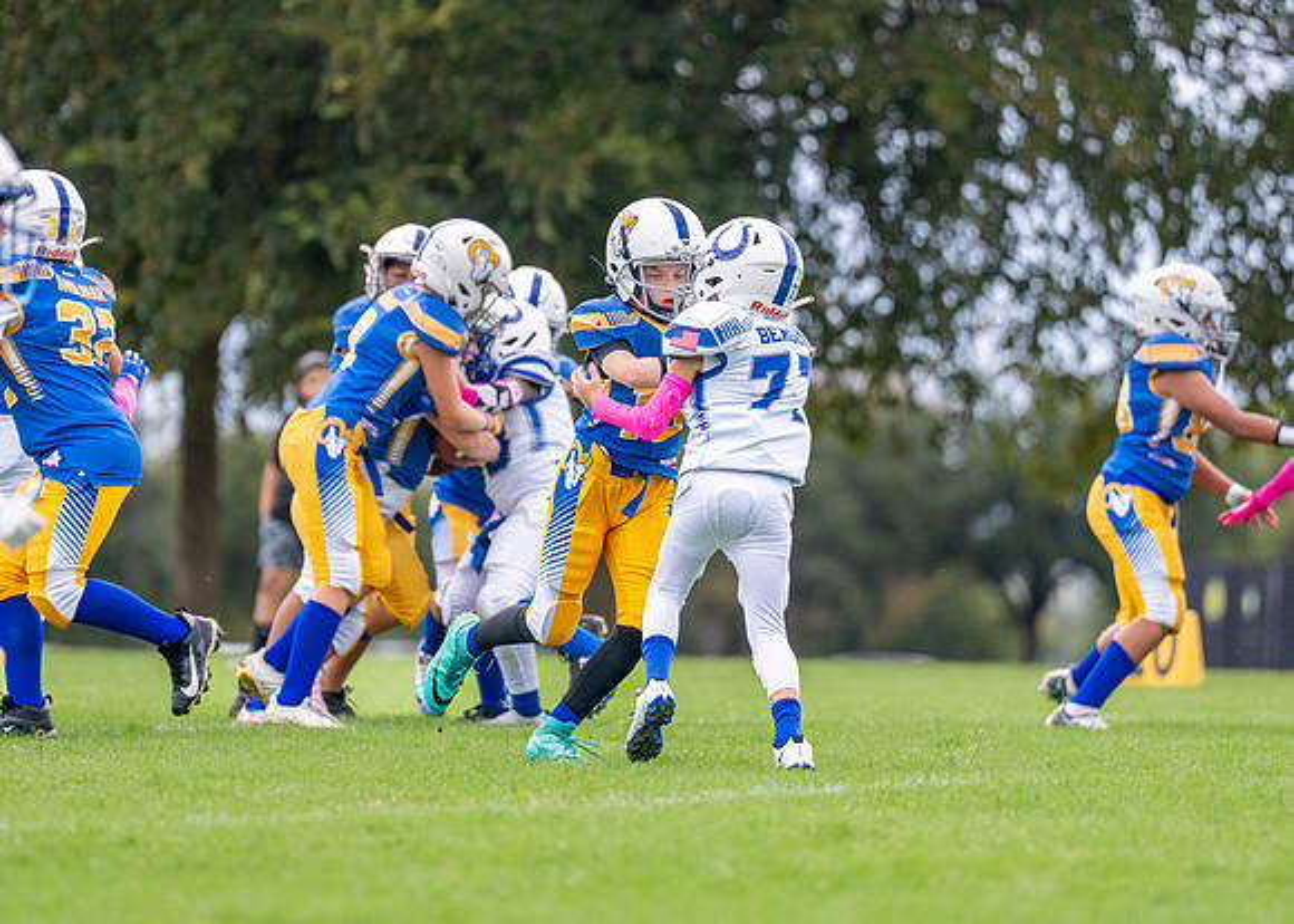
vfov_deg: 4.3
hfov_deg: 6.1
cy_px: 424
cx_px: 618
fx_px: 12224
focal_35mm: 333
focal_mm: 200
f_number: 2.8
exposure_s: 1/1600
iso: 400
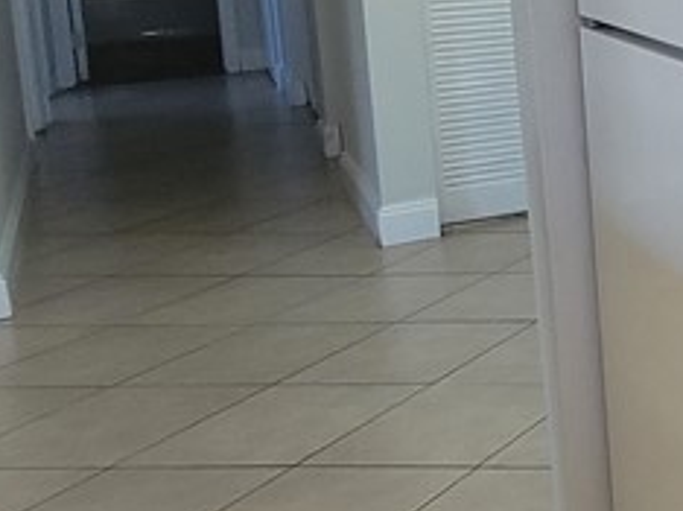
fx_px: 1124
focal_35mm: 57
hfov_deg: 19.1
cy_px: -35
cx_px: 1375
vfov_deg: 24.1
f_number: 2.2
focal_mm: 2.2
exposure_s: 1/60
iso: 250
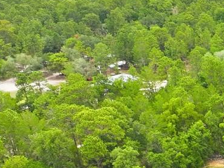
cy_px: 258
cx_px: 366
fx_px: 666
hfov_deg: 16.8
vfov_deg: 13.4
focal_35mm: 103
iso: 130
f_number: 2.8
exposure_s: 1/15
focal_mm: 12.3
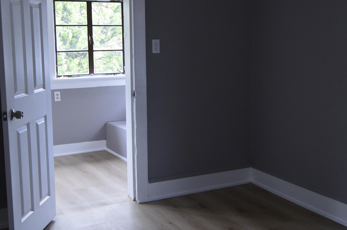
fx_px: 441
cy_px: 103
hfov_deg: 42.9
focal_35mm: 46
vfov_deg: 29.3
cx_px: 153
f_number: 5.6
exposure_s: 1/60
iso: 800
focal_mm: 19
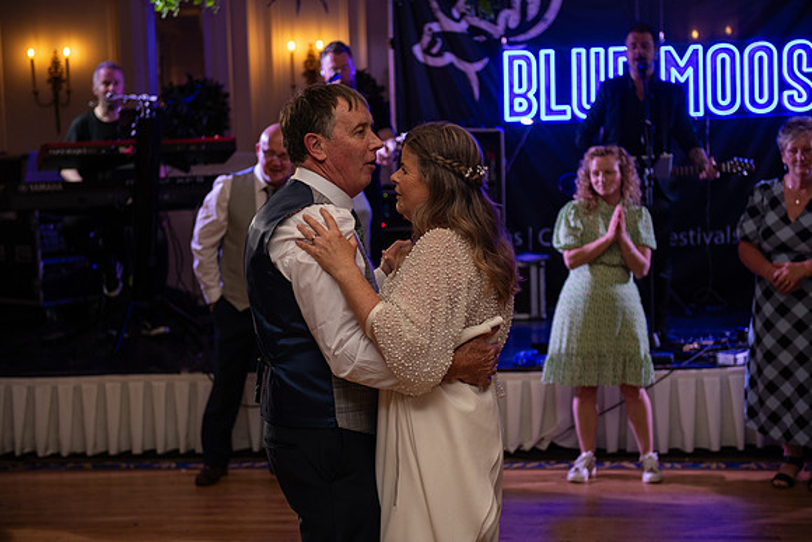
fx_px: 1354
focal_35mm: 60
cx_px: 406
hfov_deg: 33.4
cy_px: 271
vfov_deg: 22.6
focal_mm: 60
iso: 500
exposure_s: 1/160
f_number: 3.5
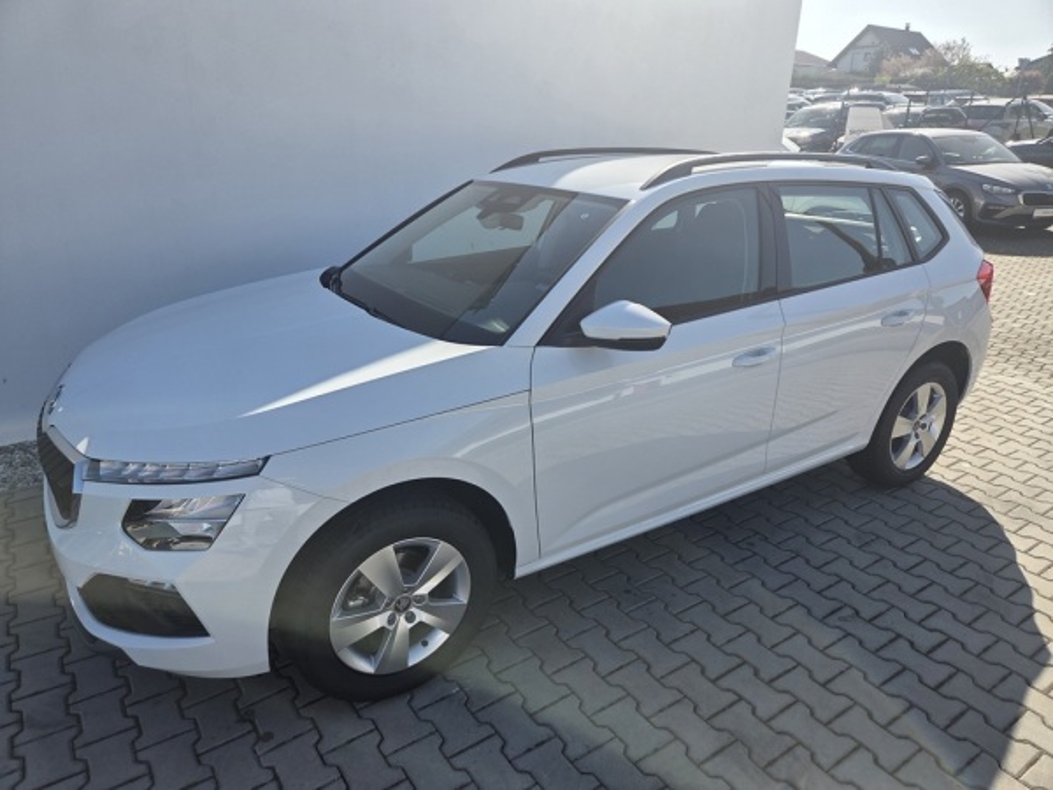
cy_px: 395
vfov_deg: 58.9
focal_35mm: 23
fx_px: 700
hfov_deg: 73.9
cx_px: 526
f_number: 1.8
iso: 80
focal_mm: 5.4
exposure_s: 1/2760
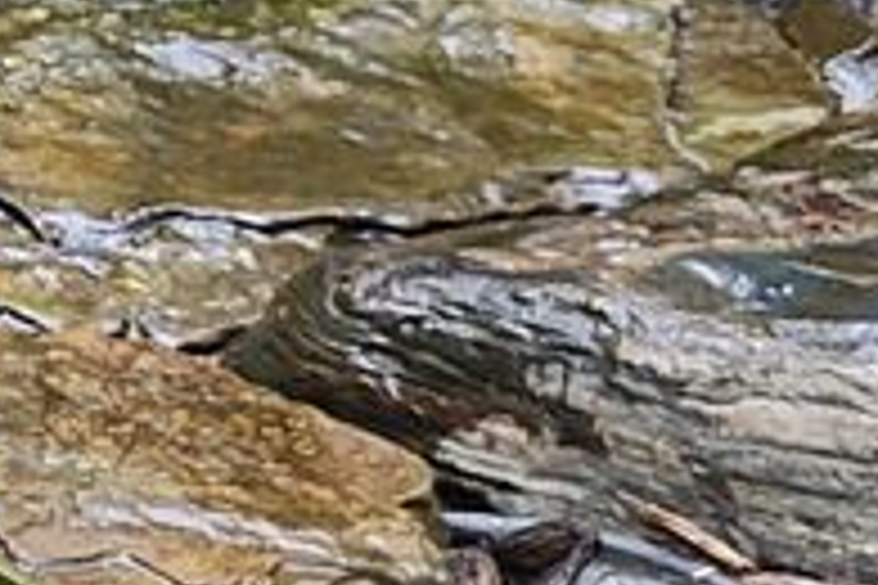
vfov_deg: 7.9
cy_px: -162
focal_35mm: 171
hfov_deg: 10.2
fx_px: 4170
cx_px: -1360
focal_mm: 4.15
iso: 100
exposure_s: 1/227
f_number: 1.5
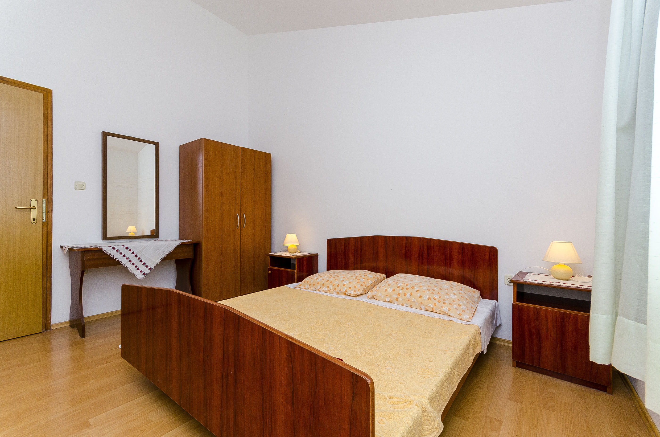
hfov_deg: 100.5
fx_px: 274
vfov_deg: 77.1
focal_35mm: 15
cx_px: 330
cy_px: 218
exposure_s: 1/200
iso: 200
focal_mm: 10
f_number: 8
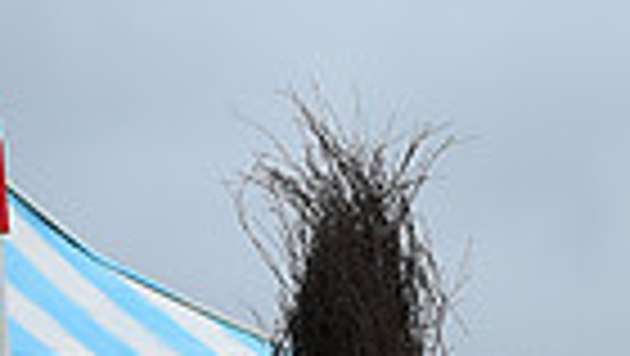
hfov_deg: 3.5
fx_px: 10131
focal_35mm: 606
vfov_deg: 2.0
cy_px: 744
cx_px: 1256
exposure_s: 1/1000
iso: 160
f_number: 5
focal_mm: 140
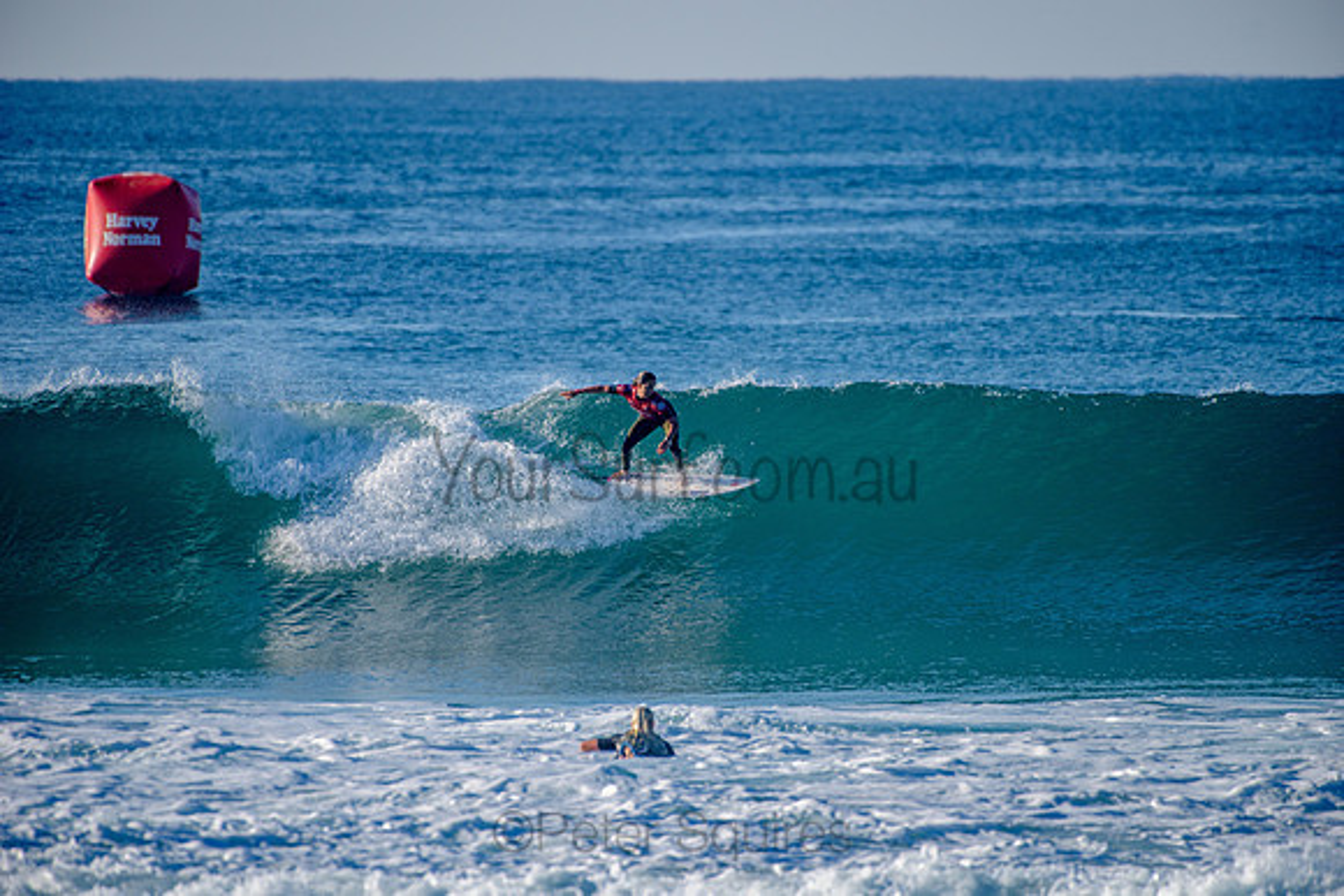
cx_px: 672
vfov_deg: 2.8
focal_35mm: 500
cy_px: 448
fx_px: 18670
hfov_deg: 4.1
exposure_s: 1/1600
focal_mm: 500
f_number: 5.6
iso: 180
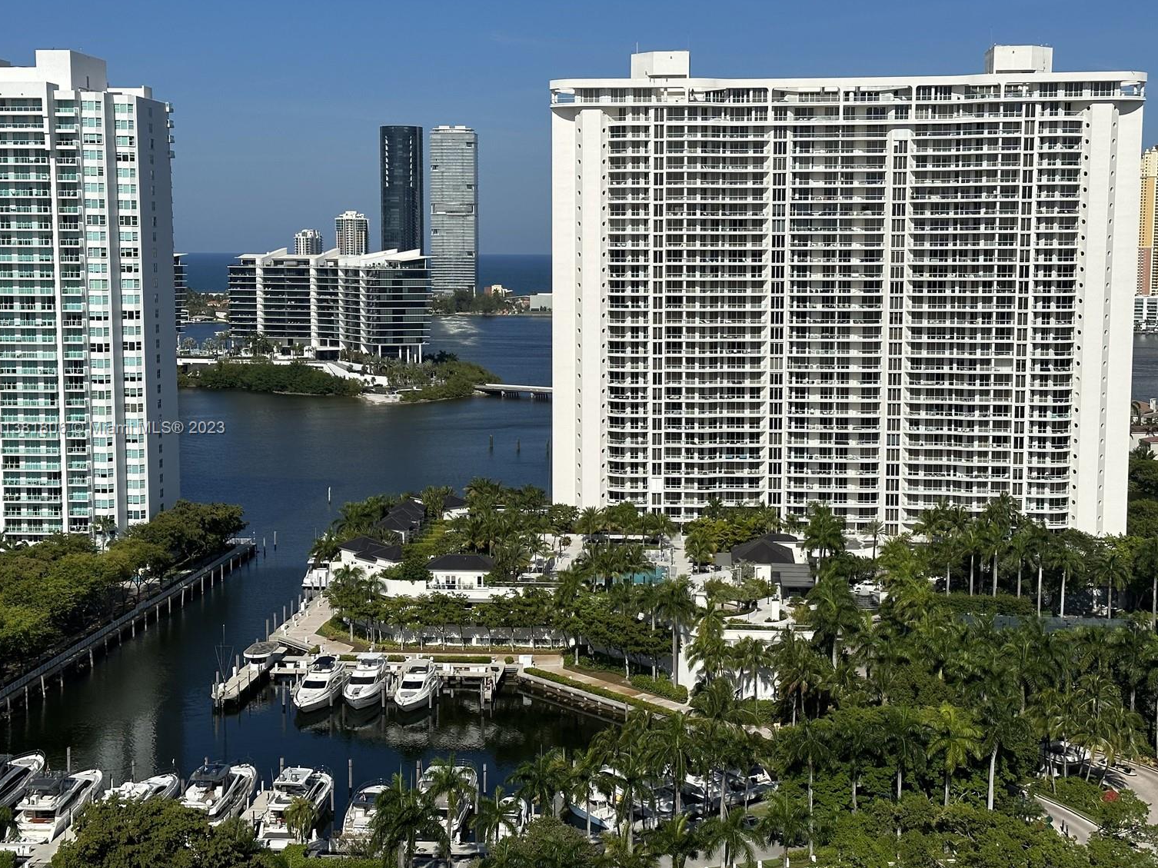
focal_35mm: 51
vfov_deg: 28.6
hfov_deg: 37.5
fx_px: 1706
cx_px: 594
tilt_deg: -6.0
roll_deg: -0.8
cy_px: 429
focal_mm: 6.86
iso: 64
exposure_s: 1/9804
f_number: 1.78
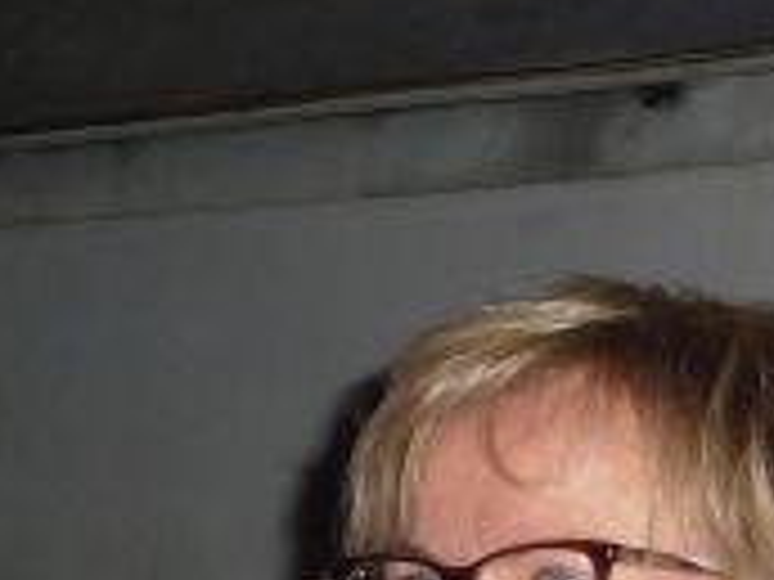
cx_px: 1238
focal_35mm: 149
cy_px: 787
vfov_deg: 9.7
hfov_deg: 12.5
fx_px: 3332
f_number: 3.5
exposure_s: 1/30
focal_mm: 5.3
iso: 200
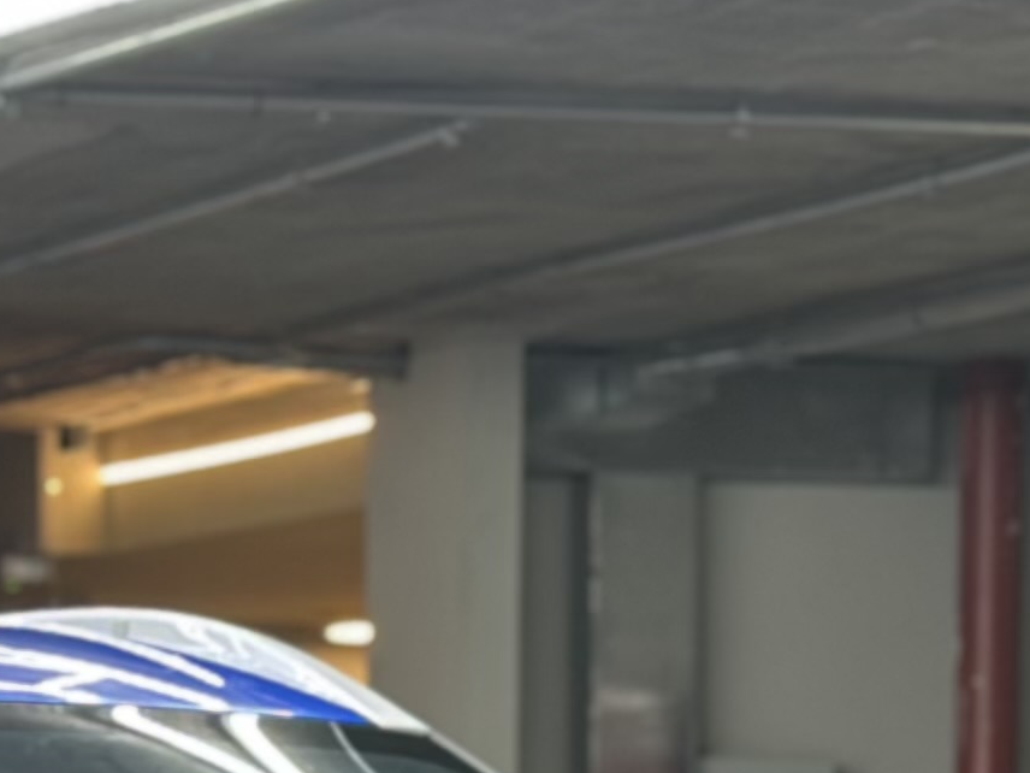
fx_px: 6725
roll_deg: +0.3
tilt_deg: -3.9
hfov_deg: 8.7
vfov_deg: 6.4
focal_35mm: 226
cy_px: 1470
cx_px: 215
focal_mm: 6.86
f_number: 1.78
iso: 80
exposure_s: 1/50
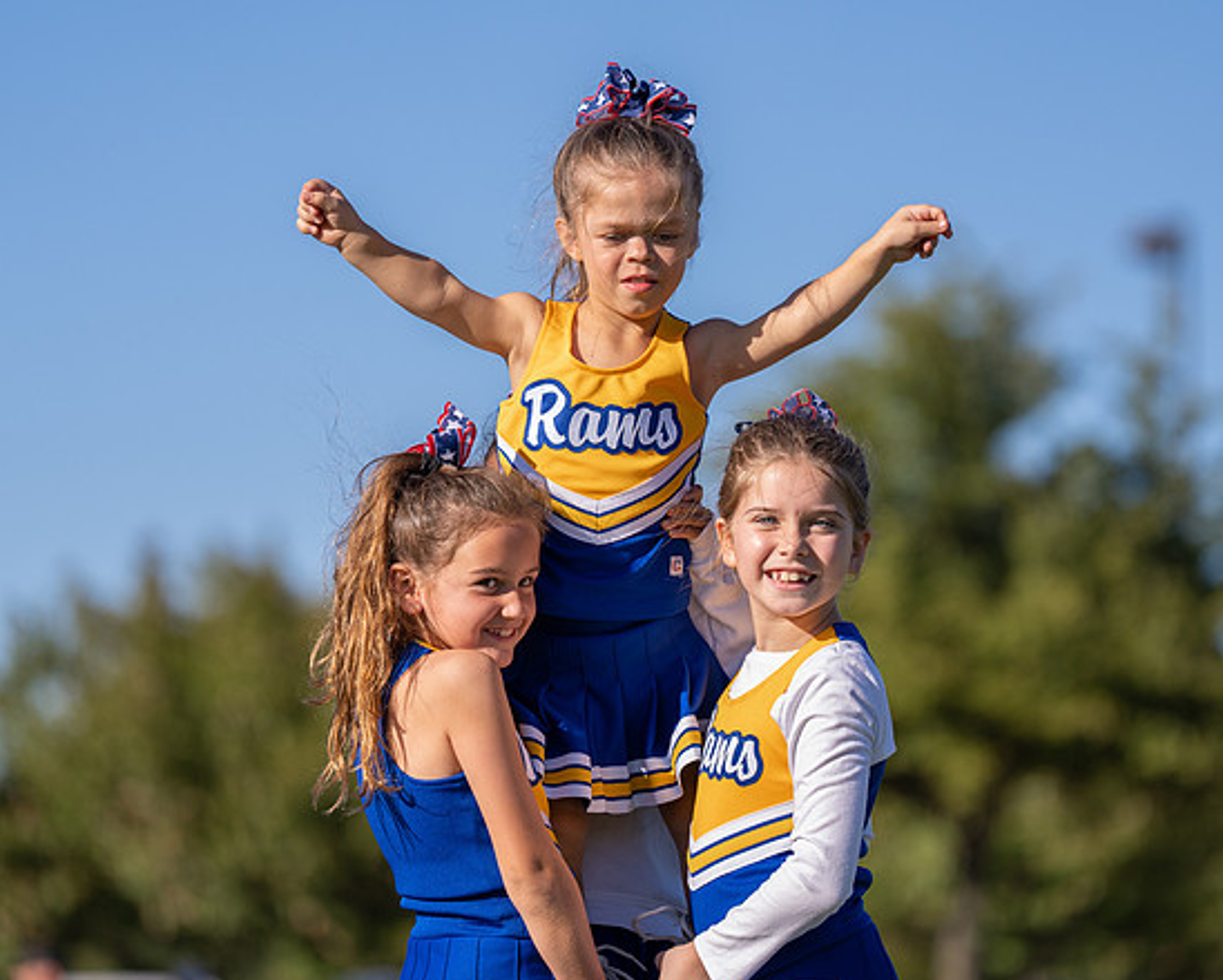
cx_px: 640
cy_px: 451
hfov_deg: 8.9
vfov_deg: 7.2
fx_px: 7823
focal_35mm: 216
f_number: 2.8
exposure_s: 1/1600
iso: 100
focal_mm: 171
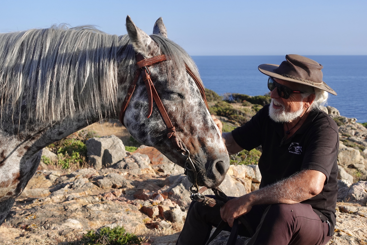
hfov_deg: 40.3
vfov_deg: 27.5
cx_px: 184
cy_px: 122
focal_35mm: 49
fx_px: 500
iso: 400
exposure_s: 1/250
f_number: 4
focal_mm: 18.4
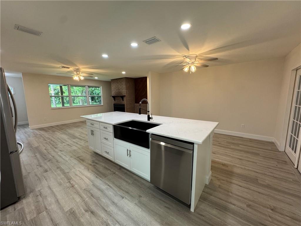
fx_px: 122
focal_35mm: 14
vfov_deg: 85.7
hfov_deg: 102.1
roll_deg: +1.0
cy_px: 113
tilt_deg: -8.0
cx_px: 150
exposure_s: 1/120
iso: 200
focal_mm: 2.22
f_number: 2.2
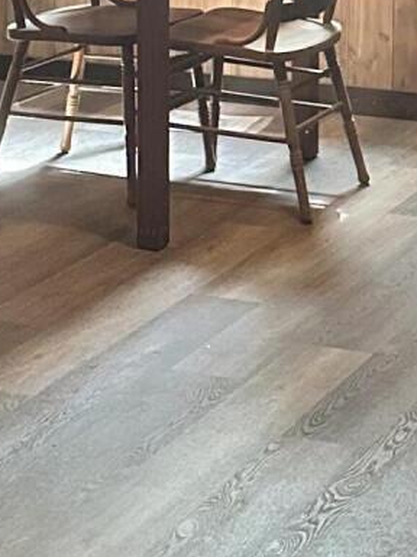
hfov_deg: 11.8
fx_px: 2008
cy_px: -122
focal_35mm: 125
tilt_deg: -5.5
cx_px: 369
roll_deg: -1.3
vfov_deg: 15.2
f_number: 1.78
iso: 640
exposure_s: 1/60
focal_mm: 6.86
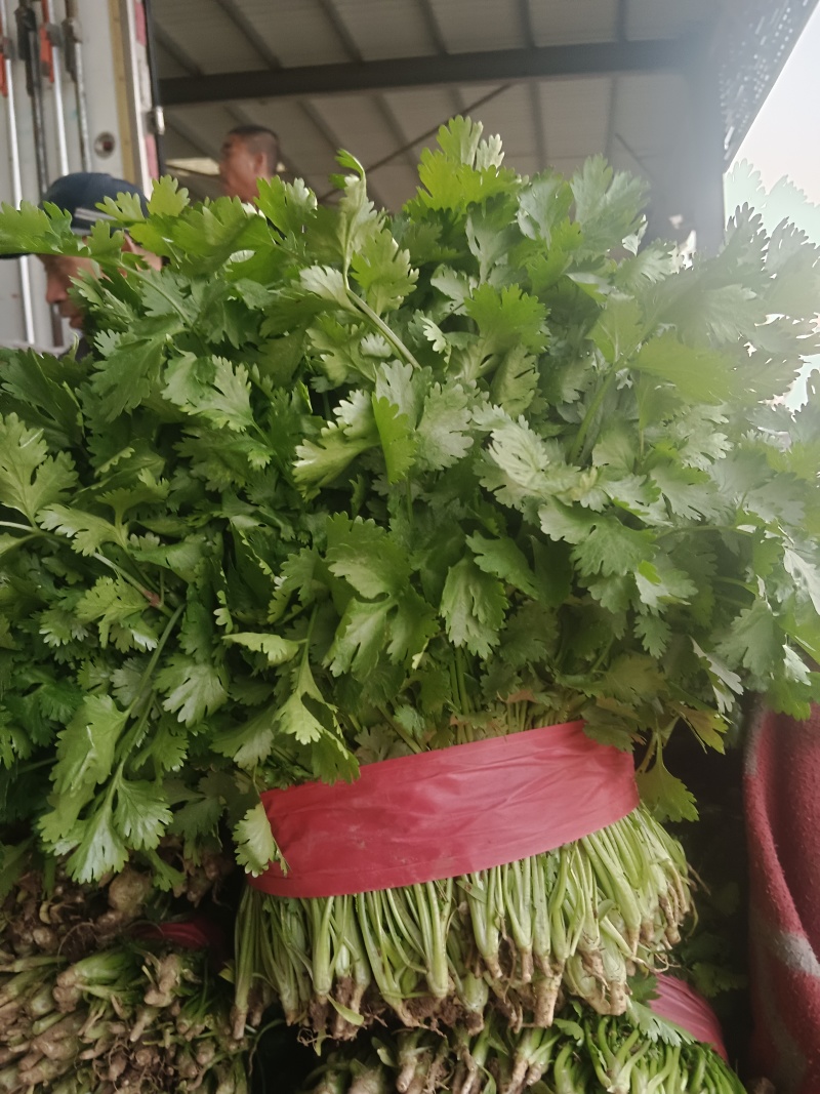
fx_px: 821
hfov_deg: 53.1
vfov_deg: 67.3
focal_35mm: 26
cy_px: 547
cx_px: 410
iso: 998
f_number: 1.8
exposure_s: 1/50
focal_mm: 3.96
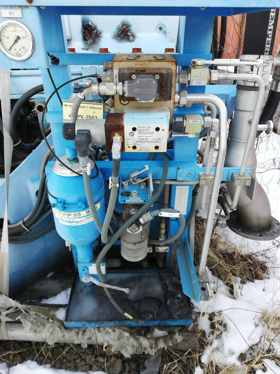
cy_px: 187
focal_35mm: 26
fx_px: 280
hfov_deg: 53.1
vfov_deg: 67.3
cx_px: 140
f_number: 2.2
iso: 100
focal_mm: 3.81
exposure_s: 1/60
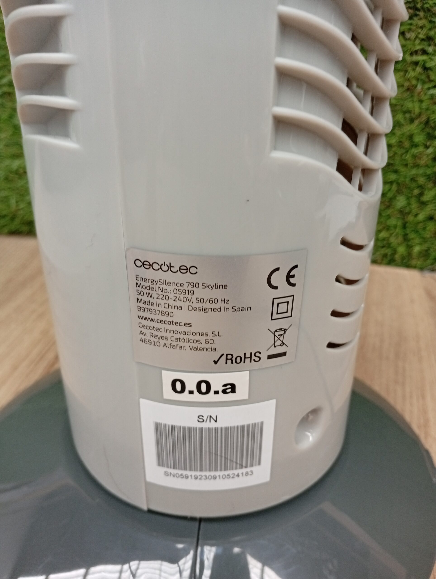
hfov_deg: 51.5
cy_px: 290
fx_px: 452
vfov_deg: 65.2
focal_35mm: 27
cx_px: 218
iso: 212
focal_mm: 3.98
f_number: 1.8
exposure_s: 1/50
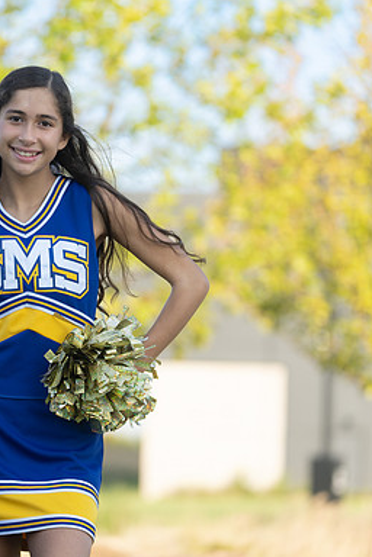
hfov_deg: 7.1
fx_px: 2976
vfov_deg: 10.7
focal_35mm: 192
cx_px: 33
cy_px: 278
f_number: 3.2
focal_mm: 127
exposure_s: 1/400
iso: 100
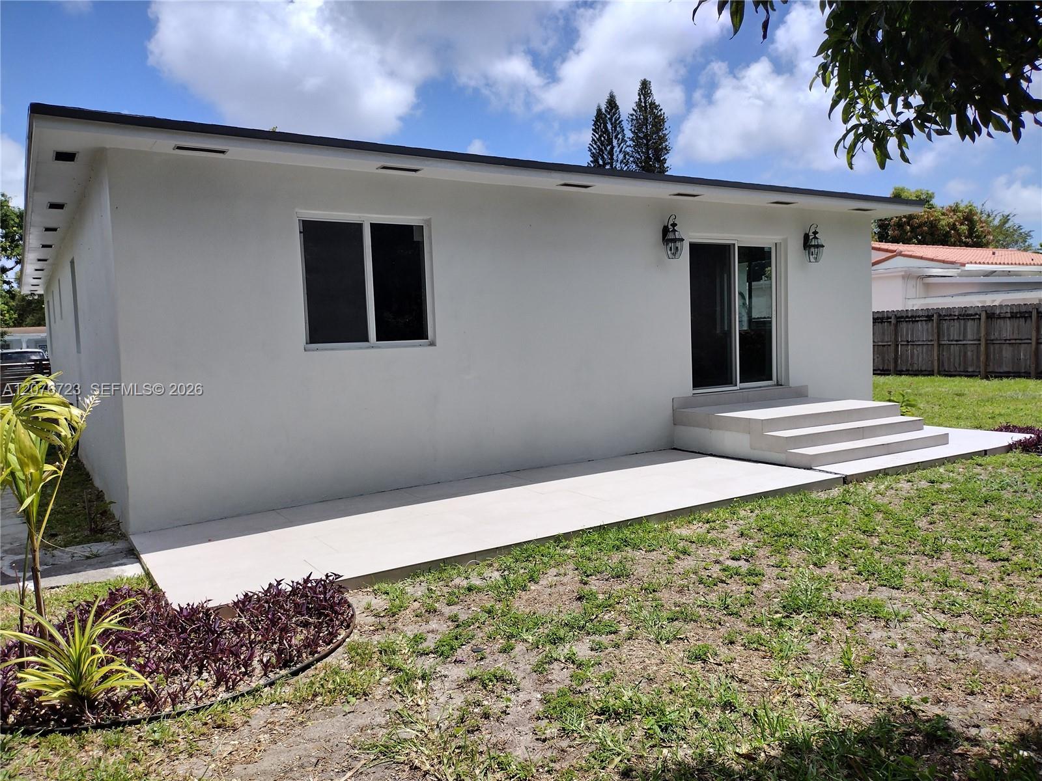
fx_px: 813
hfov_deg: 65.3
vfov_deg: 51.4
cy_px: 390
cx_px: 521
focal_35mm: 27
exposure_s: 1/3826
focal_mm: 4.71
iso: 100
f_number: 1.7
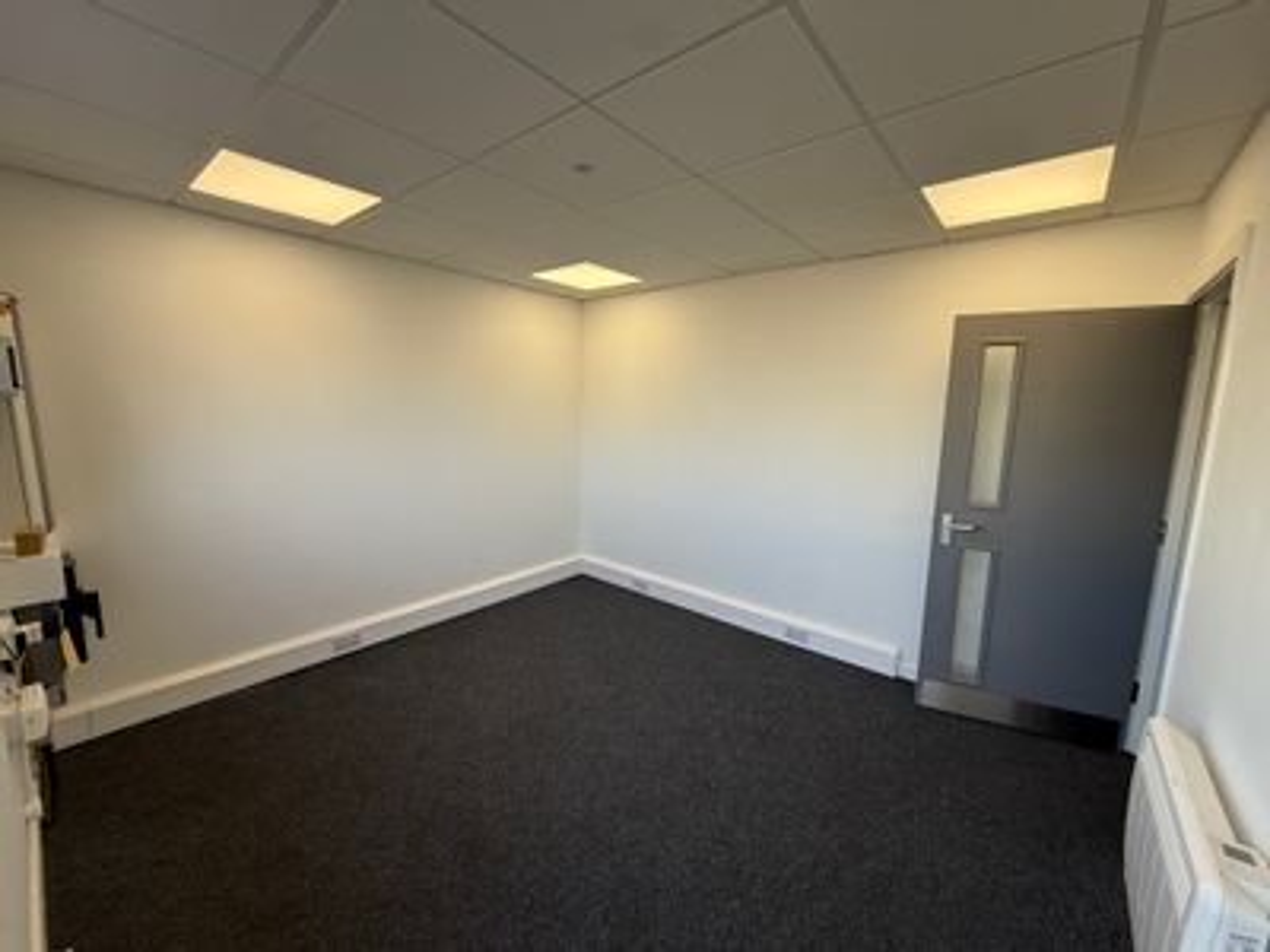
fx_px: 514
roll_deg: -1.9
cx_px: 635
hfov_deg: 102.1
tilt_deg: -7.2
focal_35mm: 14
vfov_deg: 85.7
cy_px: 476
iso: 50
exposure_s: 1/158
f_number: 2.2
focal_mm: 2.22
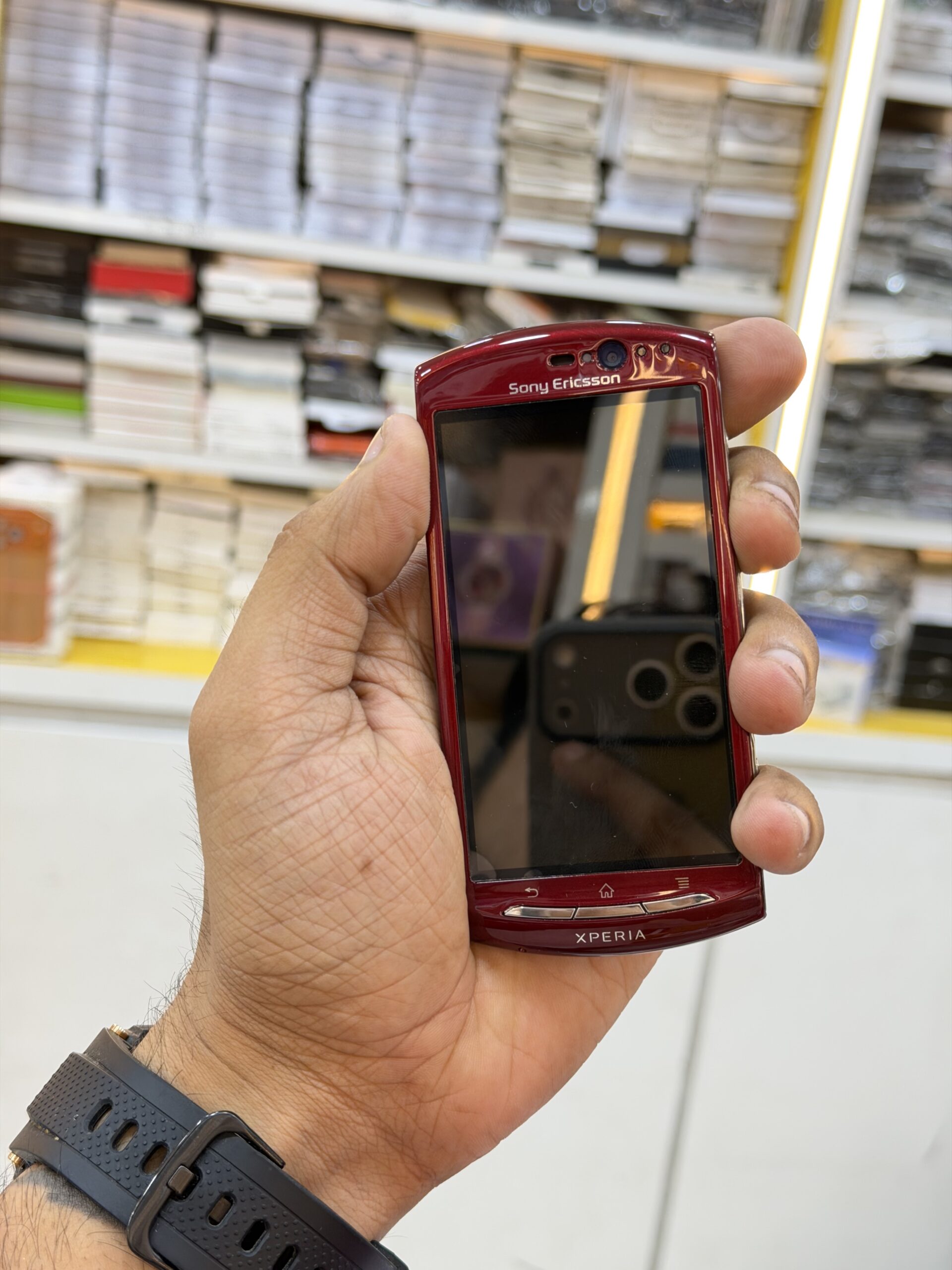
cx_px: 476
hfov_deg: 30.3
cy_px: 635
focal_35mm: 48
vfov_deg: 39.7
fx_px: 1760
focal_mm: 6.76
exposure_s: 1/100
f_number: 1.78
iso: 100
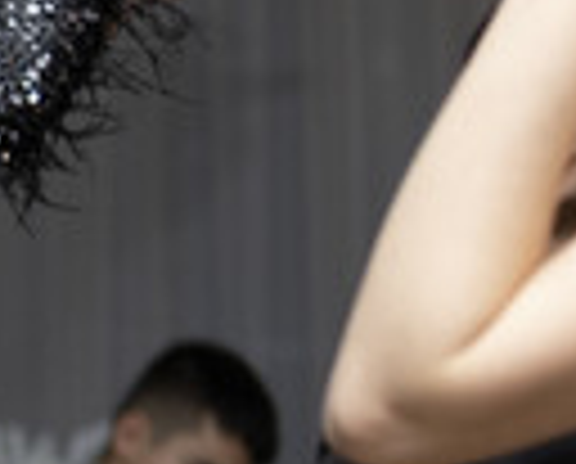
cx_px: -423
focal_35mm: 211
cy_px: 552
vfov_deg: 7.3
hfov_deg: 8.8
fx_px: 3605
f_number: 1.4
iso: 500
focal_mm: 30
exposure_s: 1/200
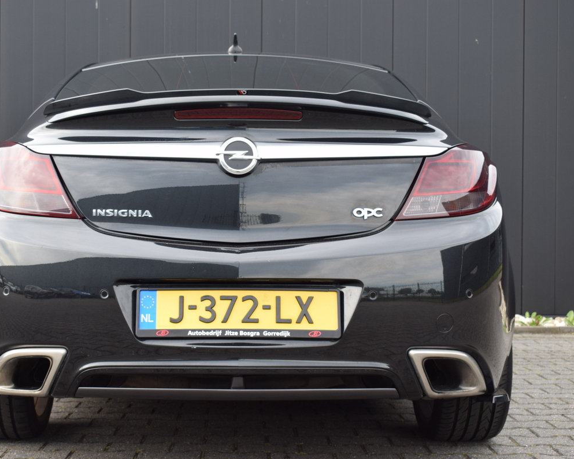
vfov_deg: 25.6
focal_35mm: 60
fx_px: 1012
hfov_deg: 31.6
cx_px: 233
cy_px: 231
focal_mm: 35
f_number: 6.3
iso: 400
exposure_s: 1/160
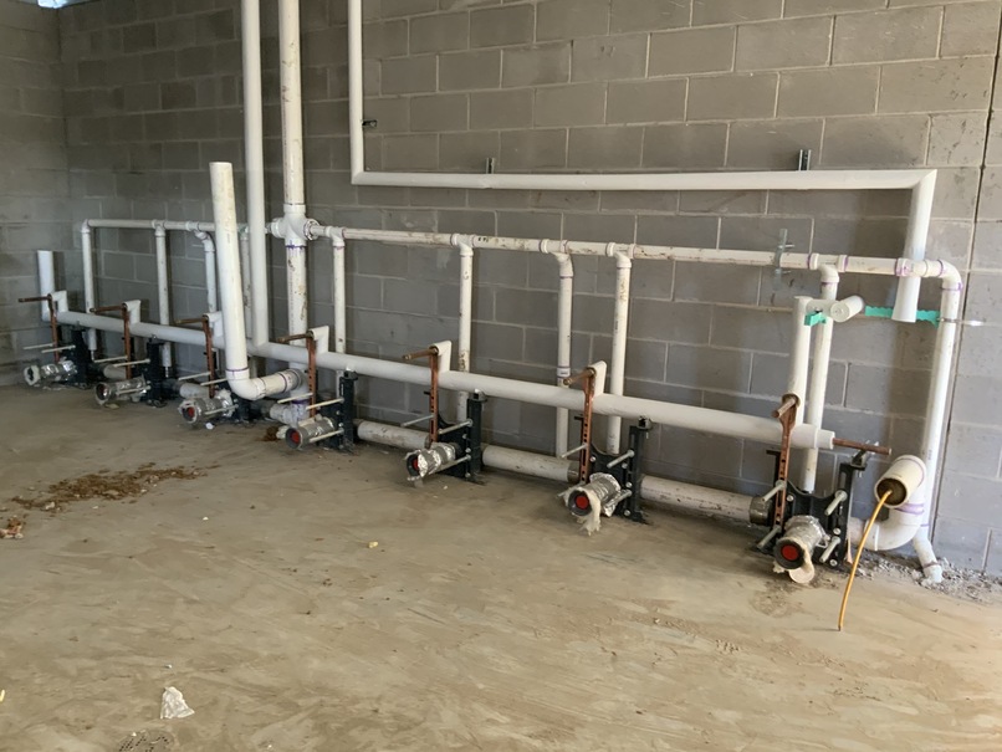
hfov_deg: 61.6
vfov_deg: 48.3
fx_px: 840
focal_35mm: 29
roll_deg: -0.5
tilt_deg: -12.2
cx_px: 501
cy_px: 376
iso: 250
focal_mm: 3
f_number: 1.8
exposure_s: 1/60
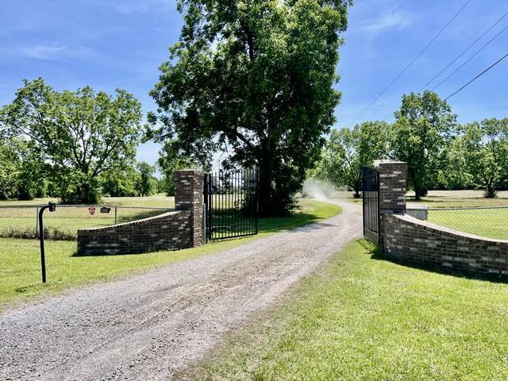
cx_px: 254
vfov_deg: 53.1
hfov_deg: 67.3
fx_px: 382
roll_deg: +0.6
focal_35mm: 26
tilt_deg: +0.8
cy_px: 190
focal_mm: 5.1
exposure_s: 1/3215
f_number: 1.6
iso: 50
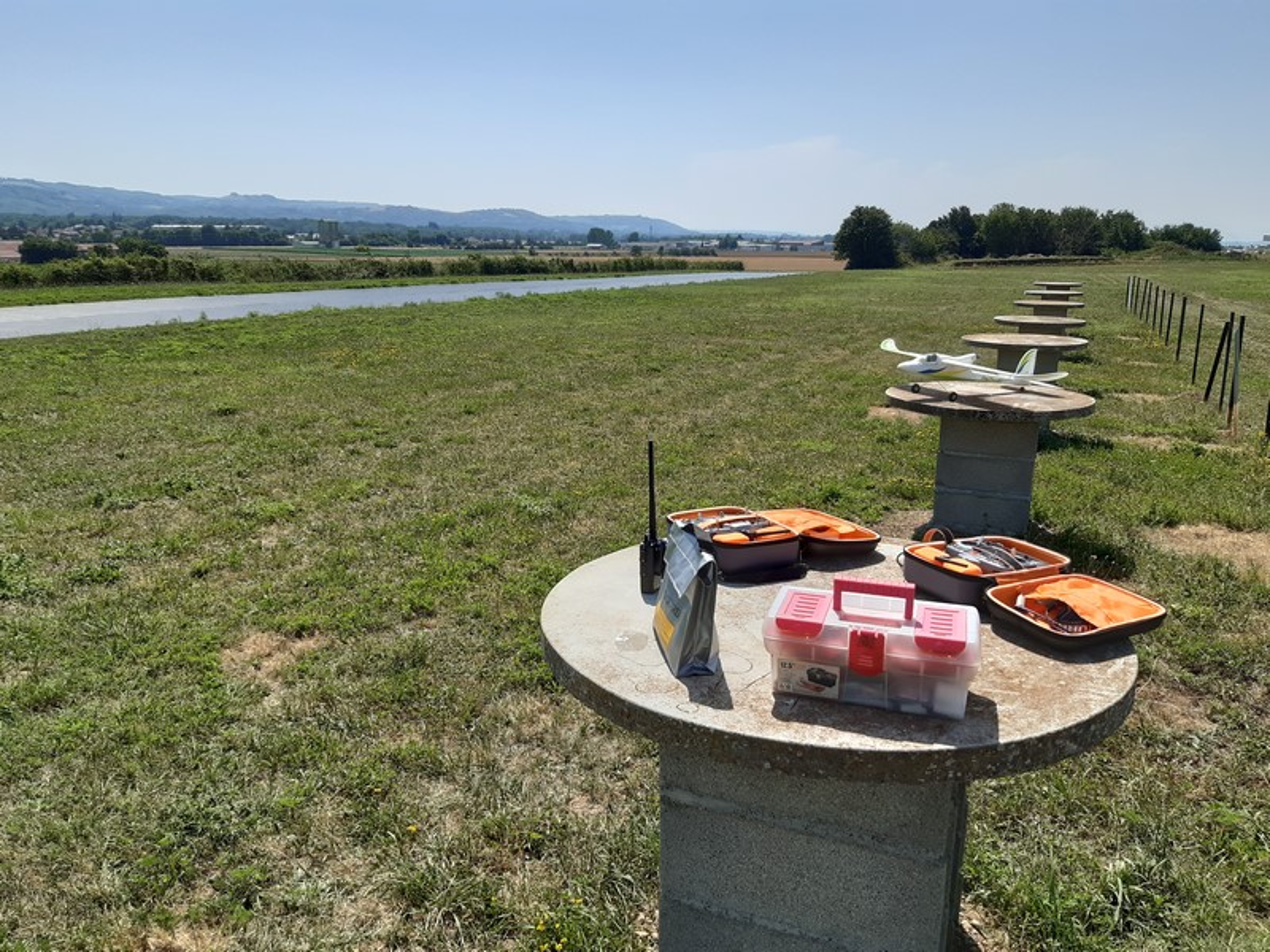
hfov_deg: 67.3
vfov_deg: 53.1
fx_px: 954
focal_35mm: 26
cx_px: 635
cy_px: 476
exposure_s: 1/9524
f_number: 1.7
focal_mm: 3.92
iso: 40
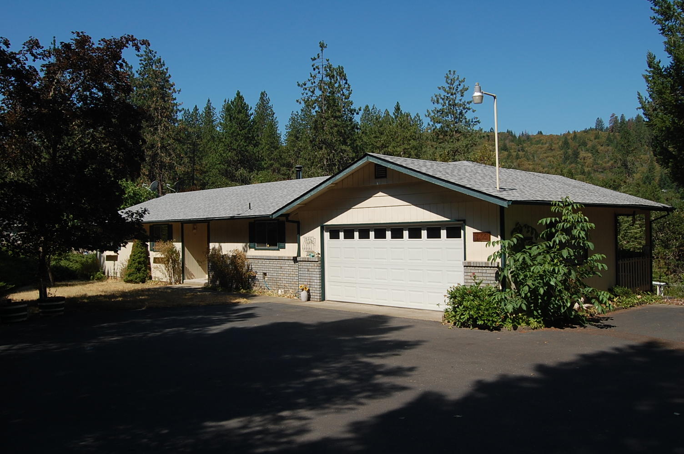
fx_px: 626
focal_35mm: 33
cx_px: 342
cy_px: 227
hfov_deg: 57.3
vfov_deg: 39.9
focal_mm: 22
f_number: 10
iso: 200
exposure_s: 1/250
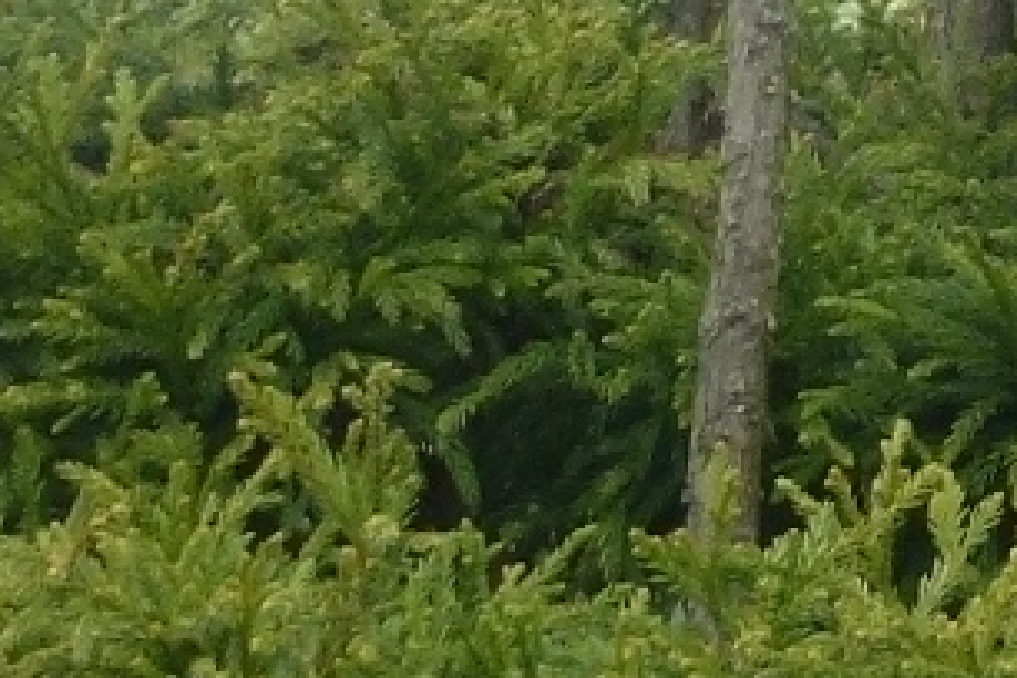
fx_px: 5904
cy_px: -645
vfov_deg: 6.4
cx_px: 1672
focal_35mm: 209
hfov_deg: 9.5
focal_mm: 5.4
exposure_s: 1/200
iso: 100
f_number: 4
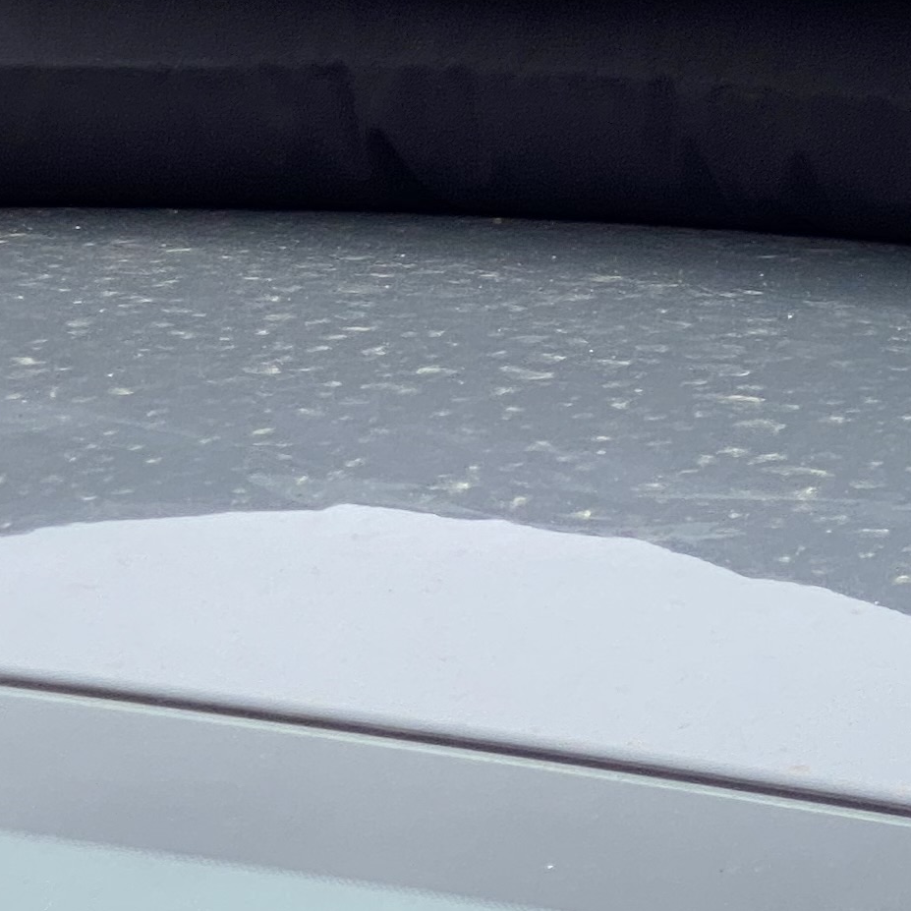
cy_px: 144
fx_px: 5955
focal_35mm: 200
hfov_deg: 8.6
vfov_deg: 8.7
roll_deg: -1.2
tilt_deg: -9.4
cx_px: 1188
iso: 20
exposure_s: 1/571
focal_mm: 6
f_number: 2
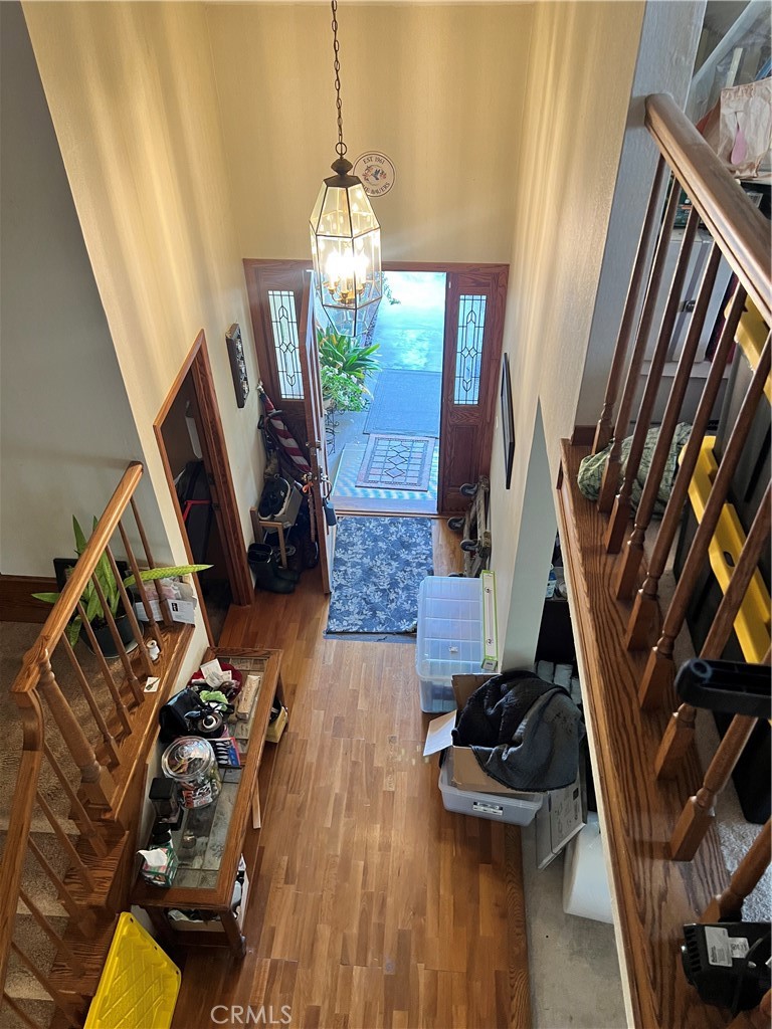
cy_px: 514
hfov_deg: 53.1
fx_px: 773
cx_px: 386
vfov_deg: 67.3
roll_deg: +2.5
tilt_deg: -39.0
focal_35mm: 26
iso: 125
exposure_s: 1/60
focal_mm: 5.7
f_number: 1.5
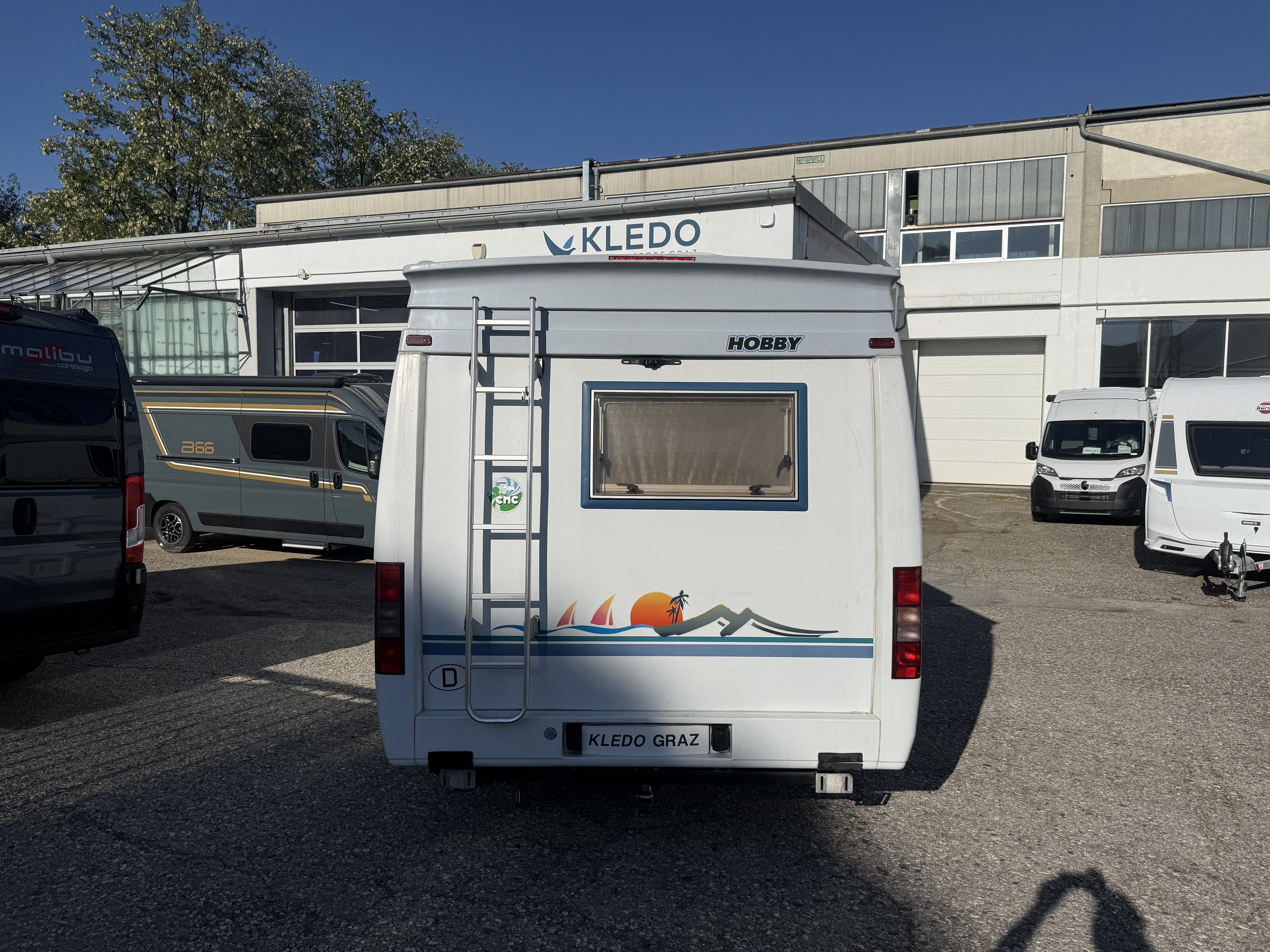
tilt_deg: -3.6
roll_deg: -0.1
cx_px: 635
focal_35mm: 24
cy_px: 476
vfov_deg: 56.8
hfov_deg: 71.6
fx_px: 881
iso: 80
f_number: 1.78
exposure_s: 1/14286
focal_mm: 6.76
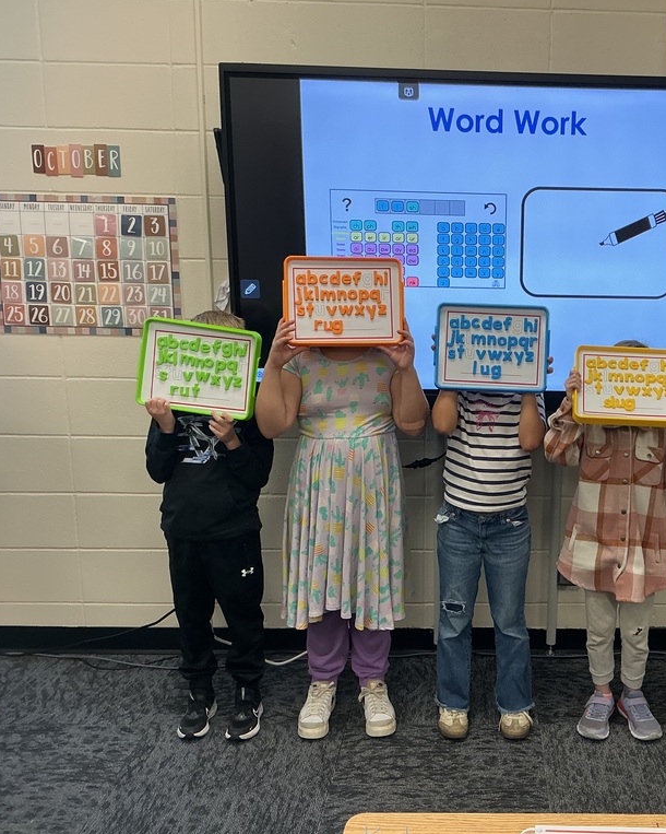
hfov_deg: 37.9
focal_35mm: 38
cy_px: 418
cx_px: 520
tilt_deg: -12.8
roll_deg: -2.0
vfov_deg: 47.9
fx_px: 937
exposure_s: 1/60
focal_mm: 3
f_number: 1.8
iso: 50
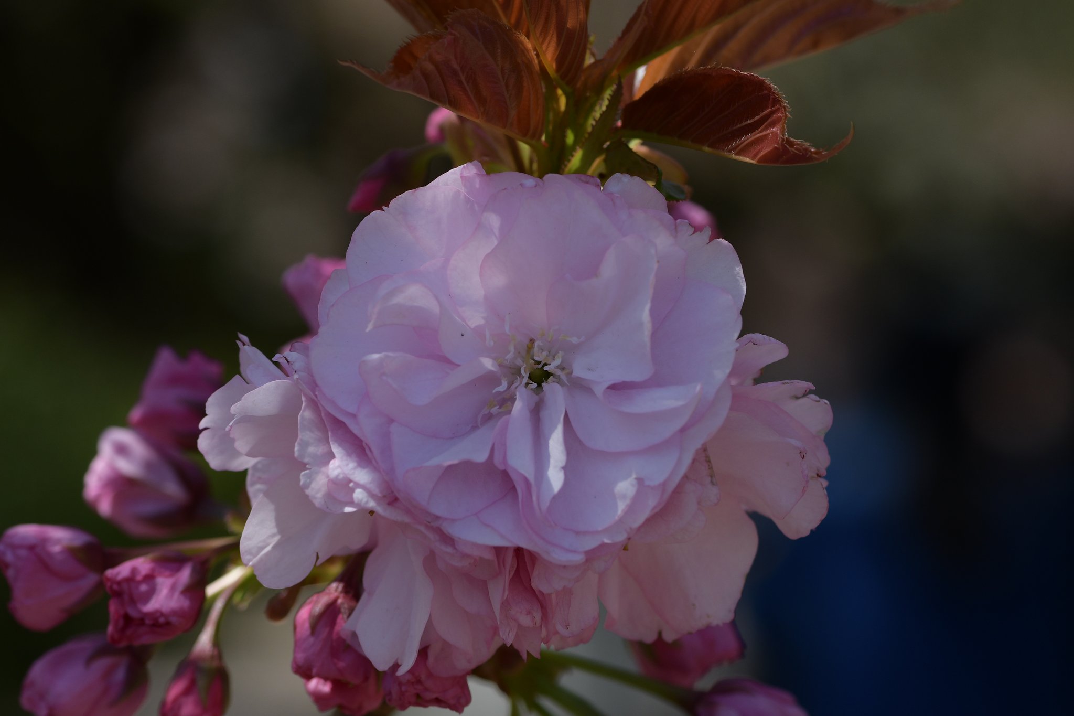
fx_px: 4683
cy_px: 358
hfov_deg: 13.1
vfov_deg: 8.7
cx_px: 537
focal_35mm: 157
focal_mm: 105
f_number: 8
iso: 250
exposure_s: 1/640
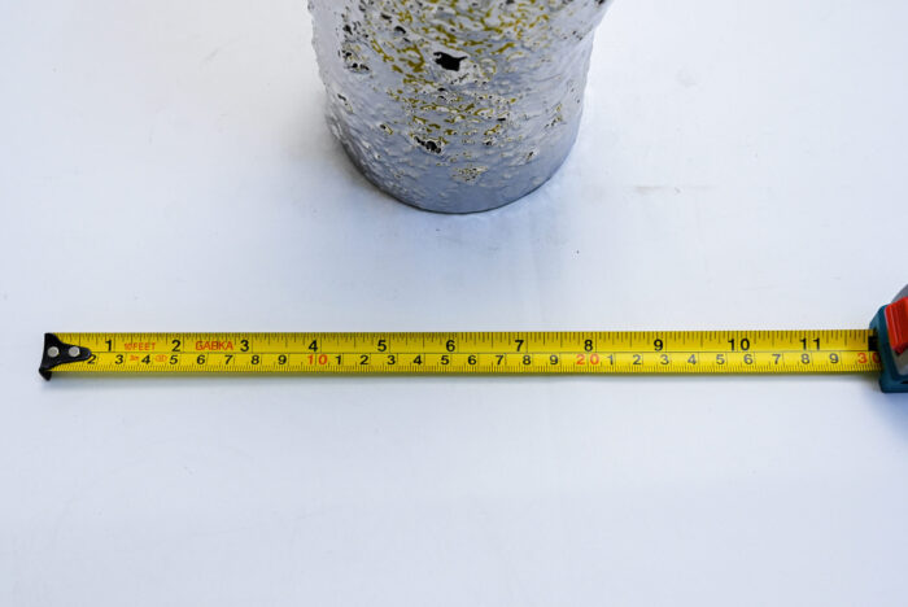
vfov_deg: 27.0
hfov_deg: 39.6
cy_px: 304
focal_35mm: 50
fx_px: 1262
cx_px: 454
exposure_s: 1/125
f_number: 13
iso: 3200
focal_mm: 50
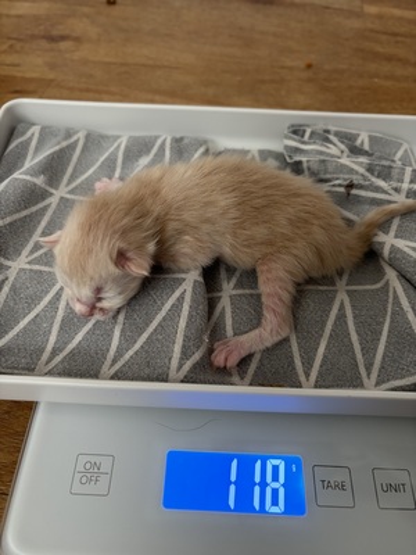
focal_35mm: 26
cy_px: 278
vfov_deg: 67.3
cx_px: 208
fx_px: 417
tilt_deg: -53.7
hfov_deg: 53.1
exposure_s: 1/60
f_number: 1.6
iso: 200
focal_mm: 5.96
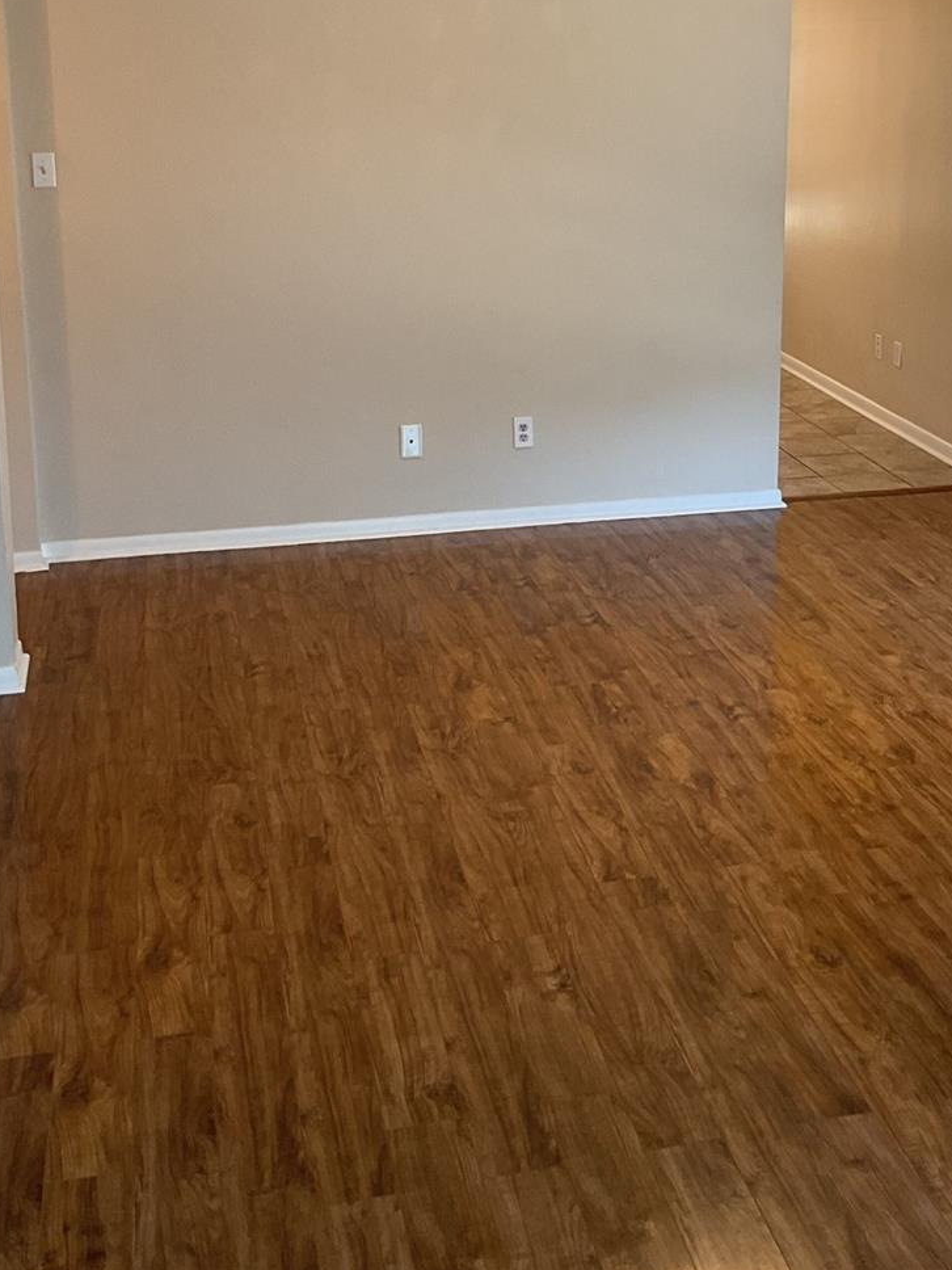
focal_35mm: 46
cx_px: 615
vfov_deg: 40.4
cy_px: 359
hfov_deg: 31.3
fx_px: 1687
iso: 50
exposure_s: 1/60
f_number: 1.8
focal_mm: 3
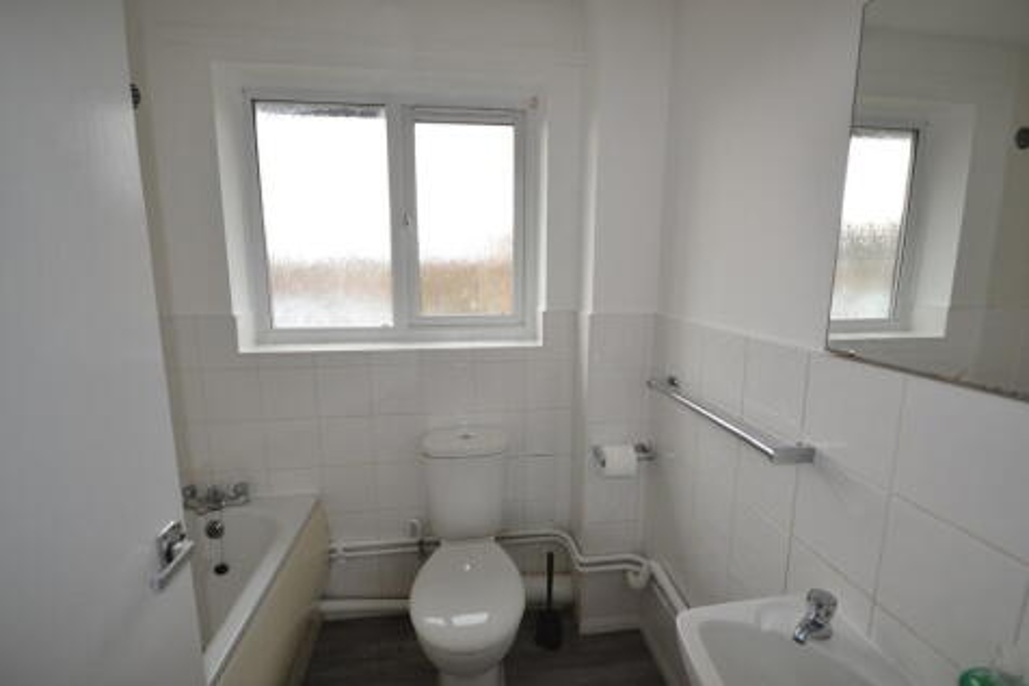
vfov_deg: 77.3
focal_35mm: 15
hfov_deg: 100.4
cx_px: 514
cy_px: 343
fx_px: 429
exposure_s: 1/125
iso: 250
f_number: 4
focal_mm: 10
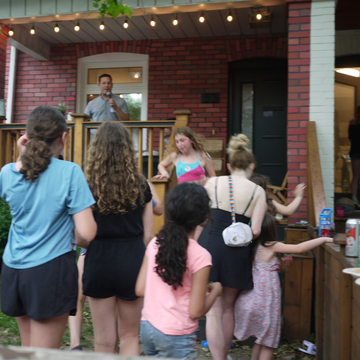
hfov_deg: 35.1
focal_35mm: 48
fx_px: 565
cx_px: 132
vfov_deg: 35.4
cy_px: 178
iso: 100
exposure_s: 1/60
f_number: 1.7
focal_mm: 20
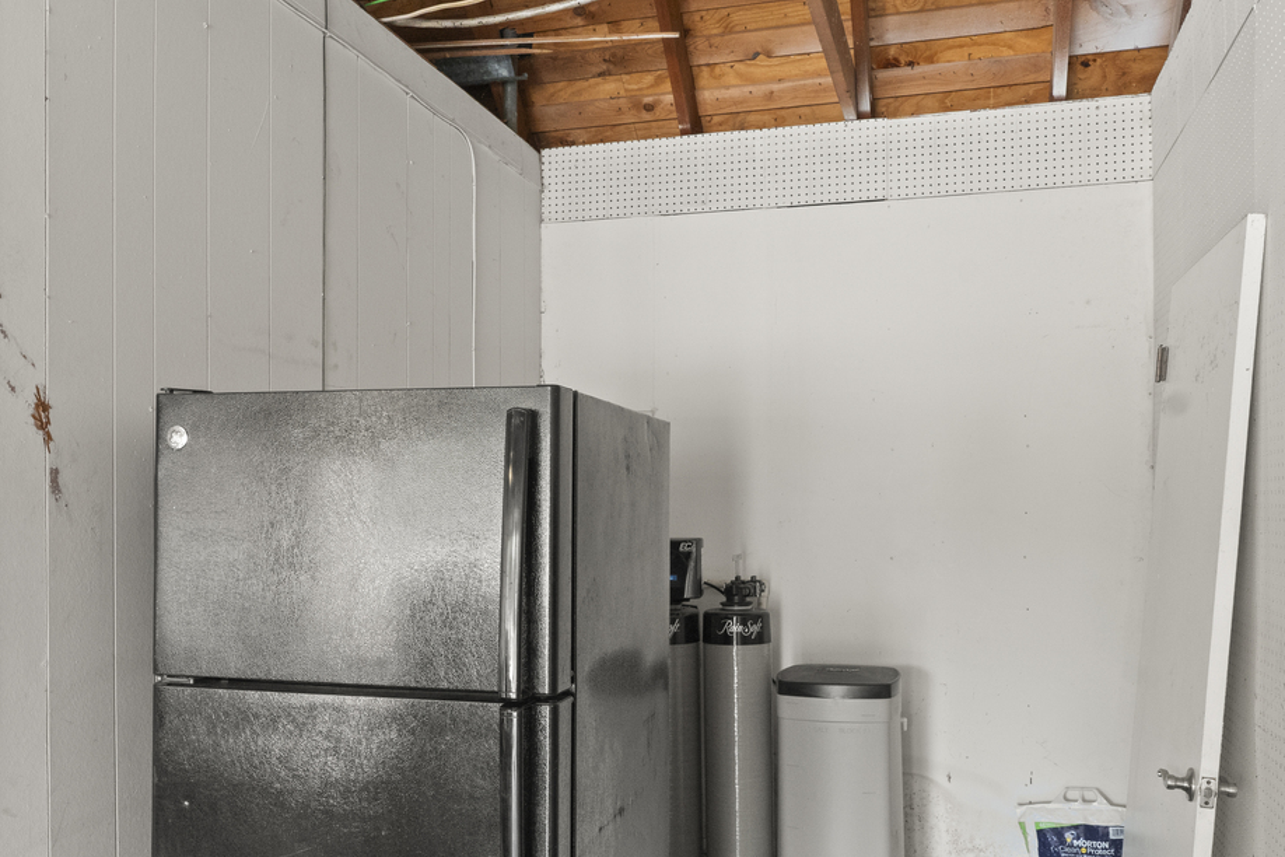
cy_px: 556
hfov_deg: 61.9
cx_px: 661
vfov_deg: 43.1
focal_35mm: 30
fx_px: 1071
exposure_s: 1/30
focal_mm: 17
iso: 4000
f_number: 8
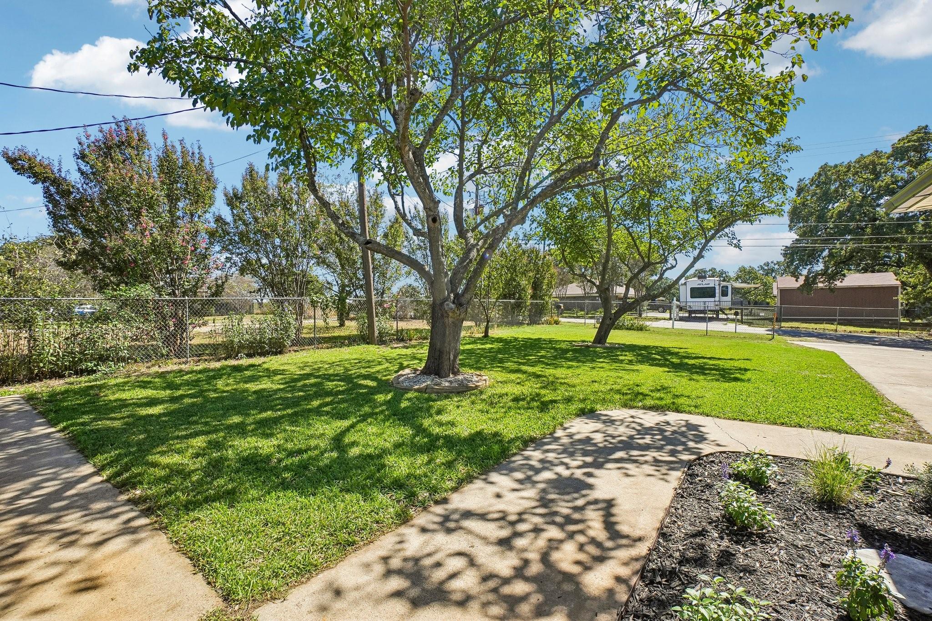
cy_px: 310
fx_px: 388
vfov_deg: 77.3
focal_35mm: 15
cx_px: 466
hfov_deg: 100.4
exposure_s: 1/800
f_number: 8
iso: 400
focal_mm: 10
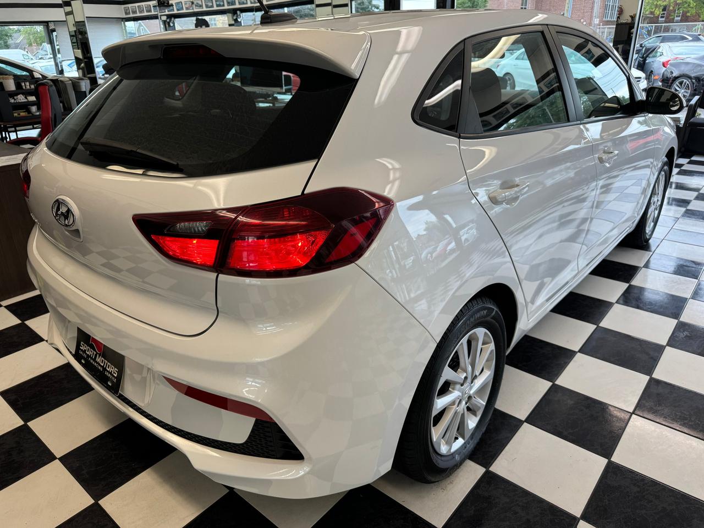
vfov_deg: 56.8
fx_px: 488
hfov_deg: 71.6
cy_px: 264
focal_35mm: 24
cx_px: 352
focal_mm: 6.76
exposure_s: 1/120
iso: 64
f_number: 1.78
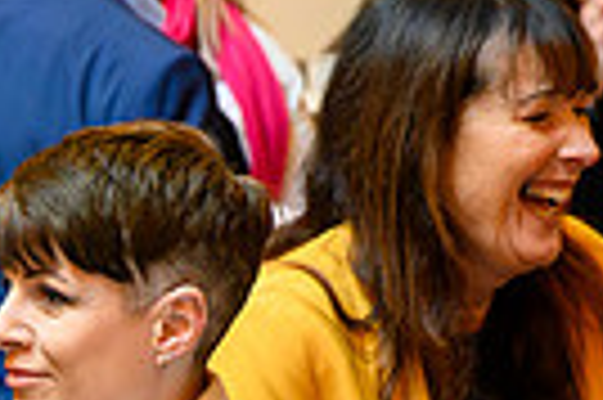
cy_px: 445
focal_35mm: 304
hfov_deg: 6.8
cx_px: -36
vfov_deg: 4.5
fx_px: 5086
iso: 8000
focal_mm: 70
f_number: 4
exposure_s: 1/160
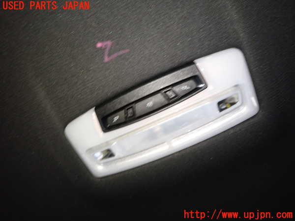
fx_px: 213
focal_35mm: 25
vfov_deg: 54.9
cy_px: 110
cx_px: 148
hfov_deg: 69.4
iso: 640
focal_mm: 4.5
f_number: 2
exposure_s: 1/30
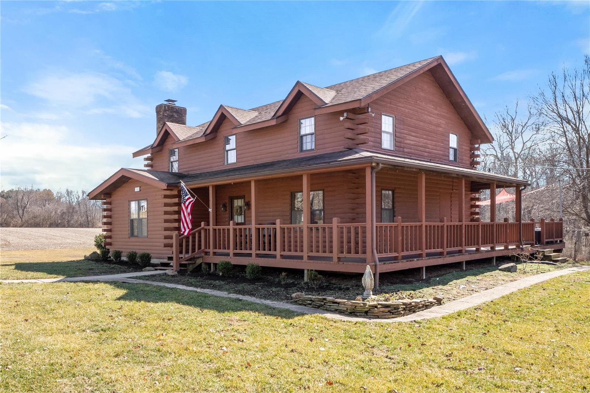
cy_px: 196
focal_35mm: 28
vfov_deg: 46.4
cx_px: 295
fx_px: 459
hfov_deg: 65.5
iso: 400
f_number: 10
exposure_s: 1/160
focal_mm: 14
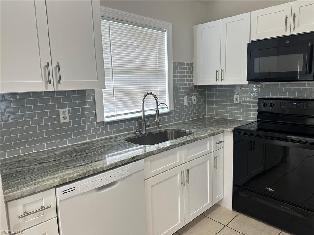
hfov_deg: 71.6
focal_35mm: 24
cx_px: 157
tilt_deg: -9.0
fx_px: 218
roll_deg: +1.4
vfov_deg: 56.8
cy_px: 118
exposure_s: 1/120
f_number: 1.78
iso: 100
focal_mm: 6.86
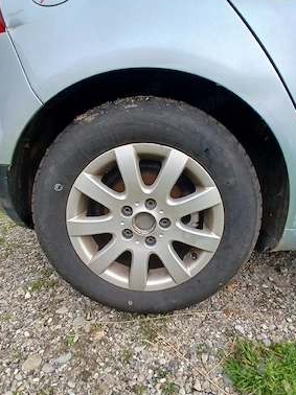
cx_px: 147
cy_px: 201
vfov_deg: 87.8
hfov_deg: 71.5
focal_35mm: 18
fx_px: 205
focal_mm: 1.4
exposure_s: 1/143
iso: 50
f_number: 2.2
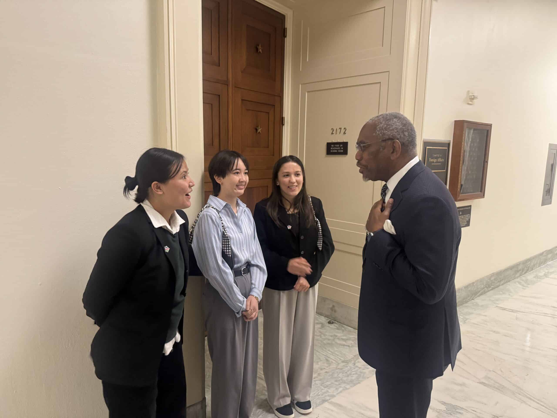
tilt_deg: -9.2
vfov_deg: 56.8
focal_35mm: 24
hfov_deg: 71.6
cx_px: 278
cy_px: 209
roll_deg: -0.9
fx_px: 386
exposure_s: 1/40
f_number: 1.78
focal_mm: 6.76
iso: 640
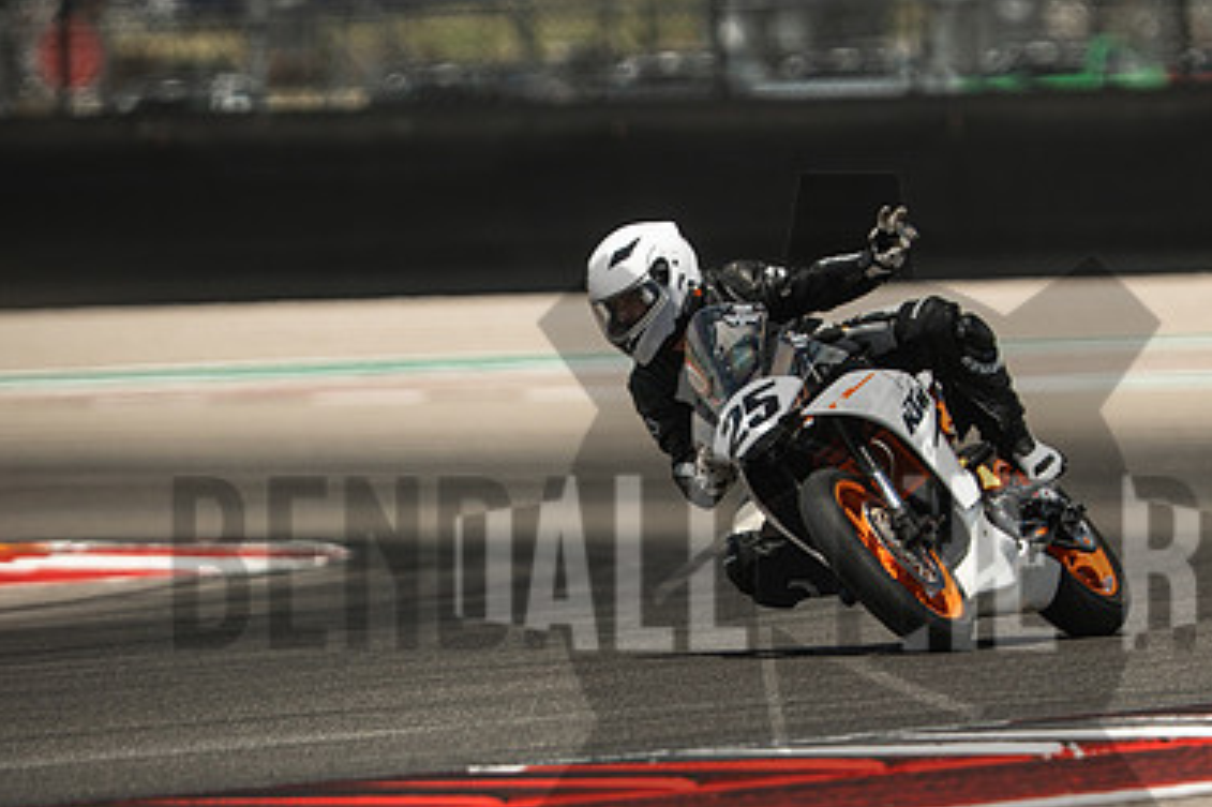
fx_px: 21772
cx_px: 849
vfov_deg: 2.1
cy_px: 567
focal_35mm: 647
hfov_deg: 3.2
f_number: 3.2
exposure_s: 1/1250
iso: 160
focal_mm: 280
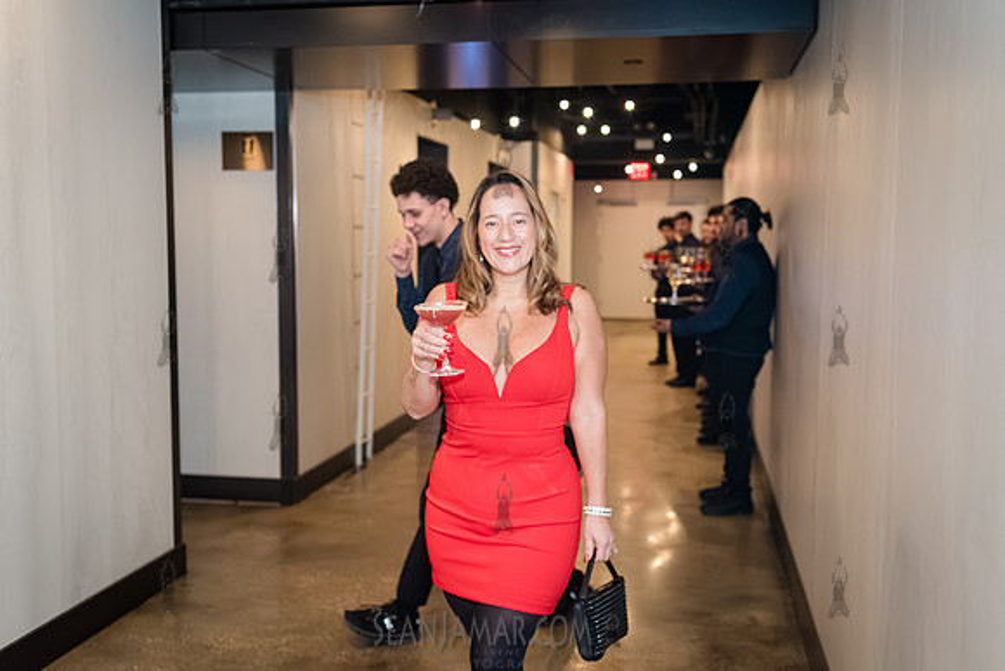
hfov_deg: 52.9
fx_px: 1009
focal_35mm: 36
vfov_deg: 36.8
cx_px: 493
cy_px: 335
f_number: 3.2
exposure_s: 1/250
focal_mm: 35
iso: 8000
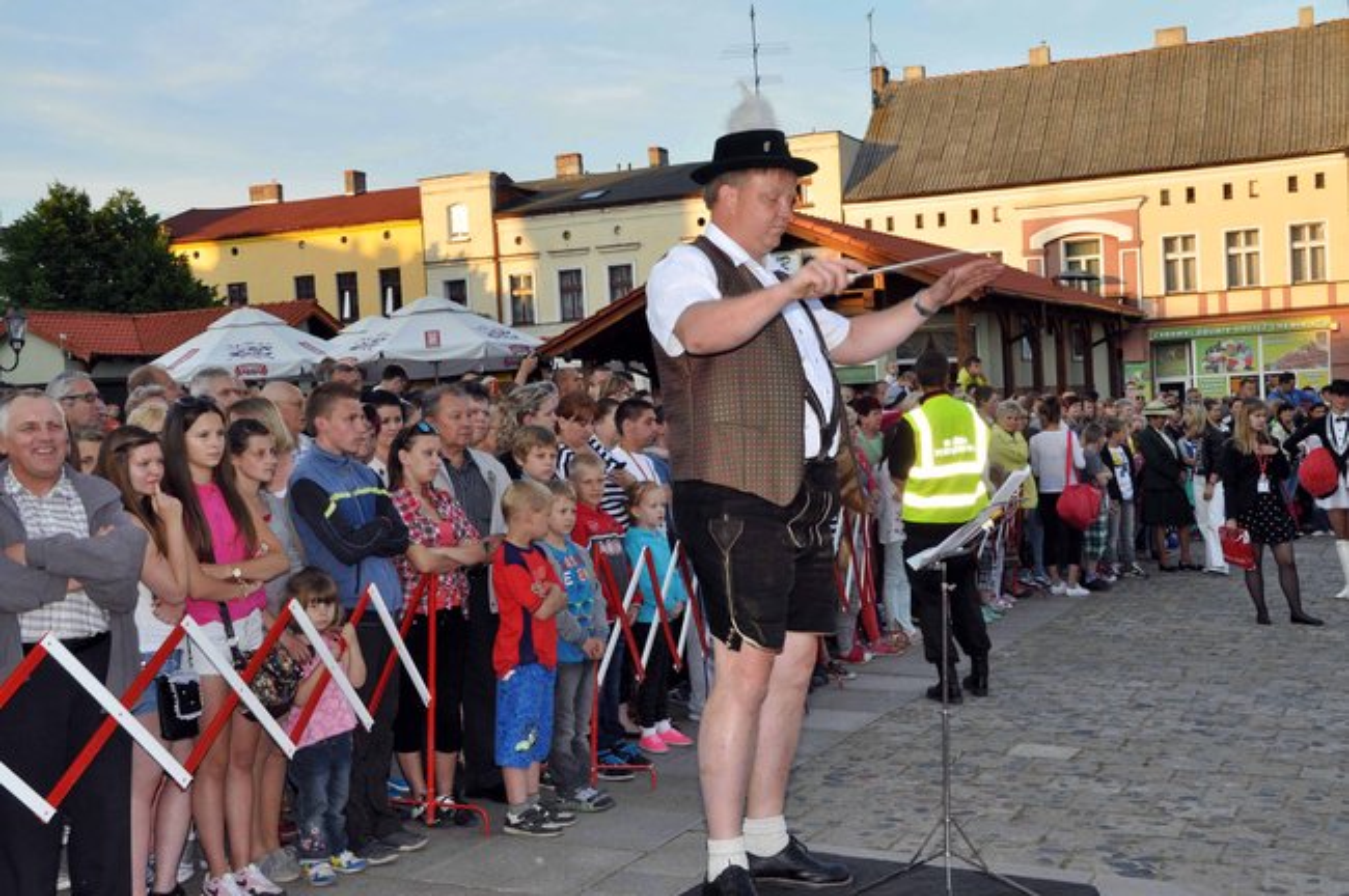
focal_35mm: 48
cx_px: 674
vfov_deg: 28.0
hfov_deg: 41.2
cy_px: 448
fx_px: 1797
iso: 640
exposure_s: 1/160
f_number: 16
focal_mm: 32
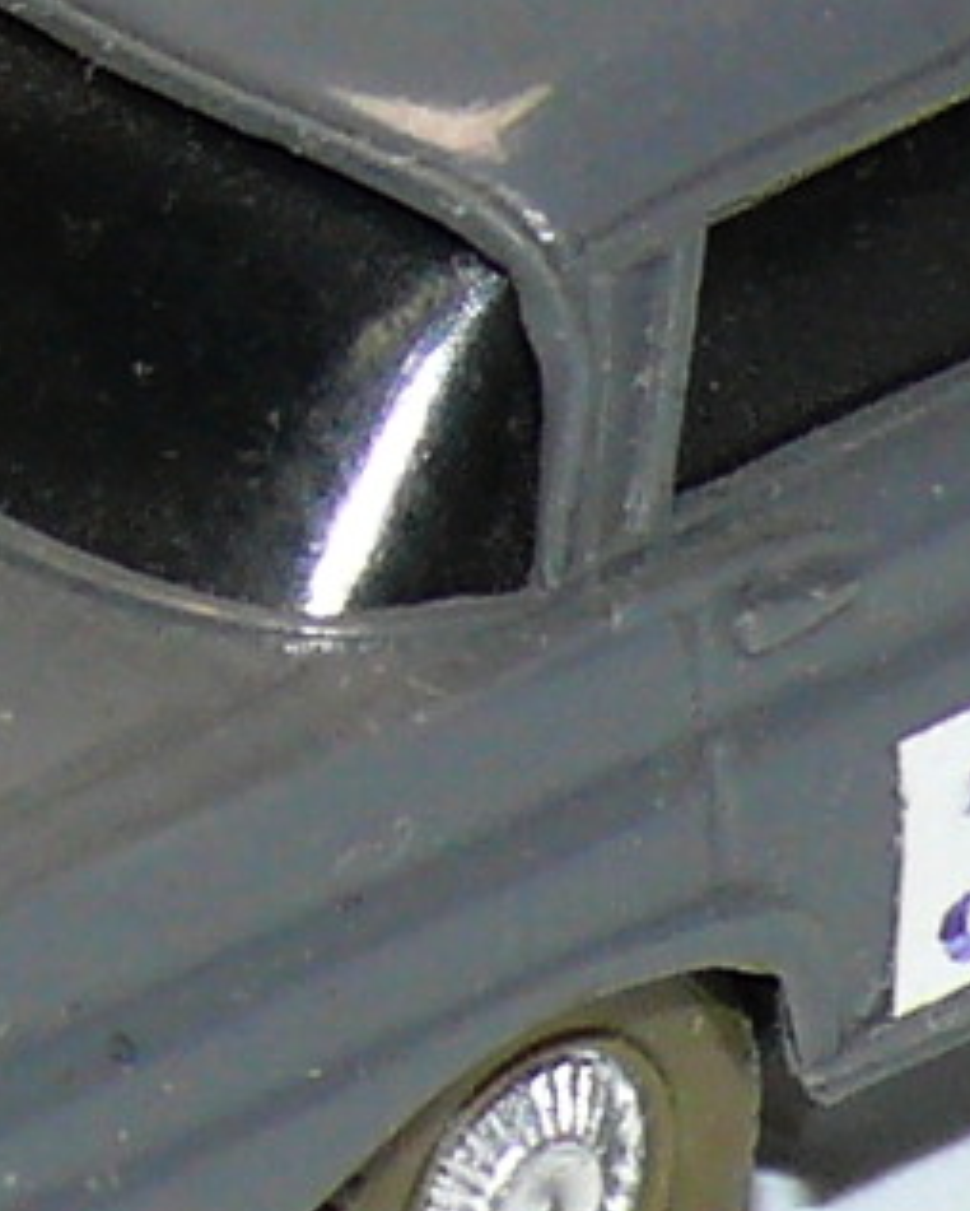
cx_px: 703
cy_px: 168
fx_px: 22228
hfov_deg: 2.5
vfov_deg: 3.1
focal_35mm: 620
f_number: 4
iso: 100
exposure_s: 1/30
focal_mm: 15
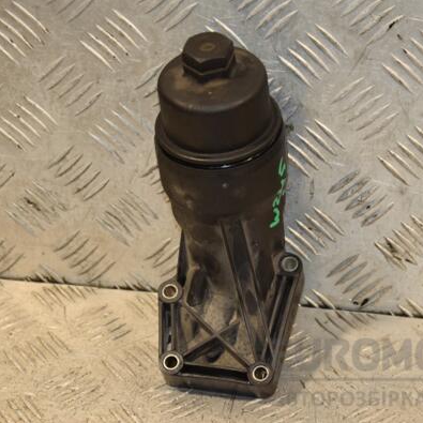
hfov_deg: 14.5
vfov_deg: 14.5
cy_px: 212
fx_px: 1659
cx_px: 251
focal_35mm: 120
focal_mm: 62
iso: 800
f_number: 5.3
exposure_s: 1/125
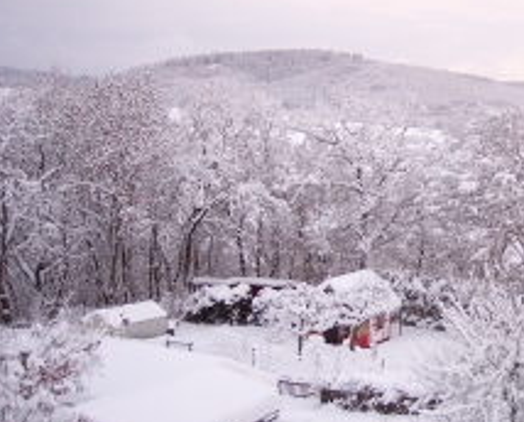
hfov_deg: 25.9
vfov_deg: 21.6
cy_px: 159
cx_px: 468
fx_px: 1103
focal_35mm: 71
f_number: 2.8
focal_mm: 8
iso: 140
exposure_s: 1/30
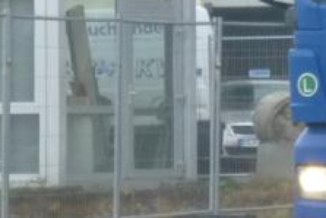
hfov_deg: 2.6
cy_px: -19
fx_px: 7231
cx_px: 567
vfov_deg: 1.7
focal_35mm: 798
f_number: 5.6
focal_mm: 38.2
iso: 800
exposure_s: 1/160
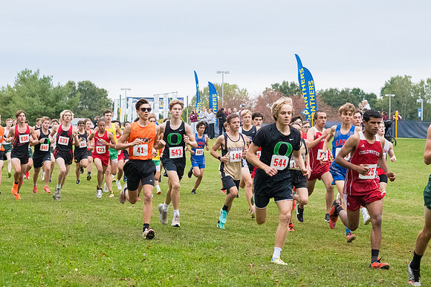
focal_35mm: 112
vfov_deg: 12.2
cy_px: 144
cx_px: 216
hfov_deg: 18.3
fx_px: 1340
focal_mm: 75
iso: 6400
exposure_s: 1/1250
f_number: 5
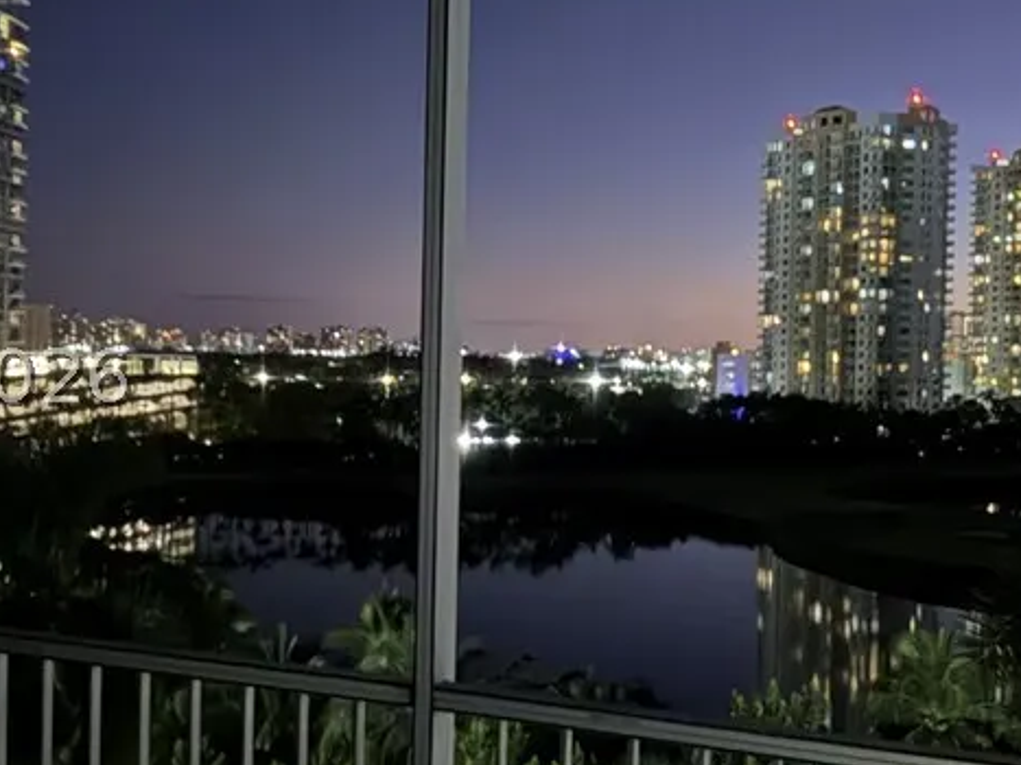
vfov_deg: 30.3
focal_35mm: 48
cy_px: 376
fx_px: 1415
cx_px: 800
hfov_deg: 38.3
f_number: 2.2
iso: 1250
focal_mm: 2.22
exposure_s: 1/6
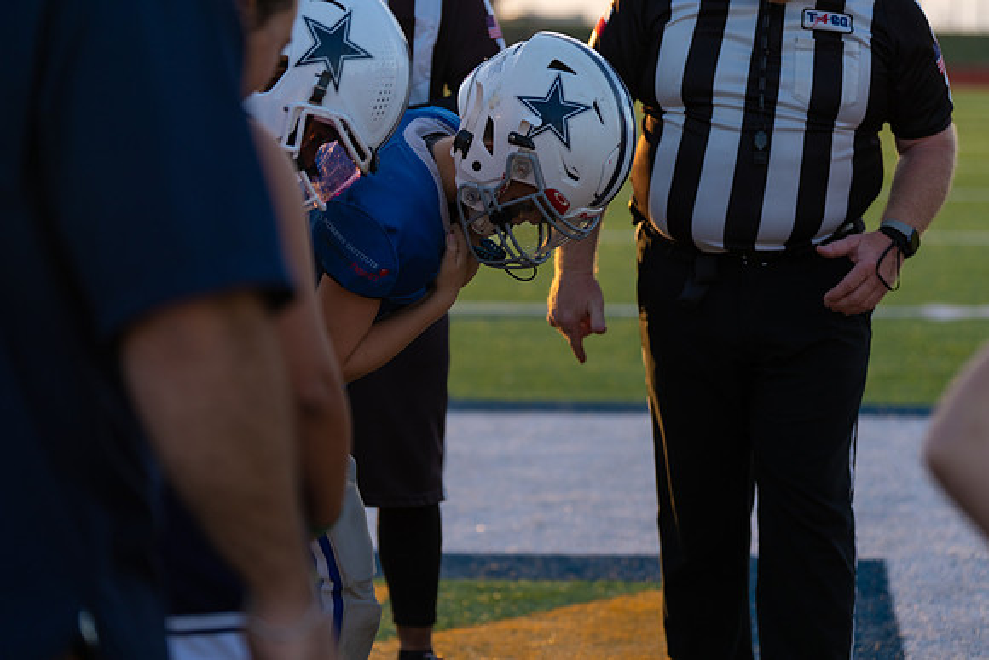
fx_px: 2610
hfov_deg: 21.5
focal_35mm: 95
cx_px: 494
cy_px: 330
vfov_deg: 14.4
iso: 200
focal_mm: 95
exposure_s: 1/1000
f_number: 2.8
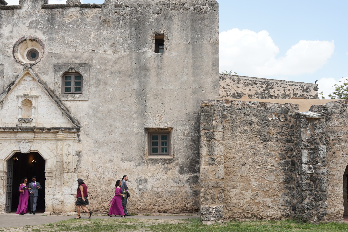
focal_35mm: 50
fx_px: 483
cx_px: 182
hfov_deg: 39.6
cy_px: 126
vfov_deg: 27.0
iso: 100
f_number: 10
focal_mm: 39
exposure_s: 1/100
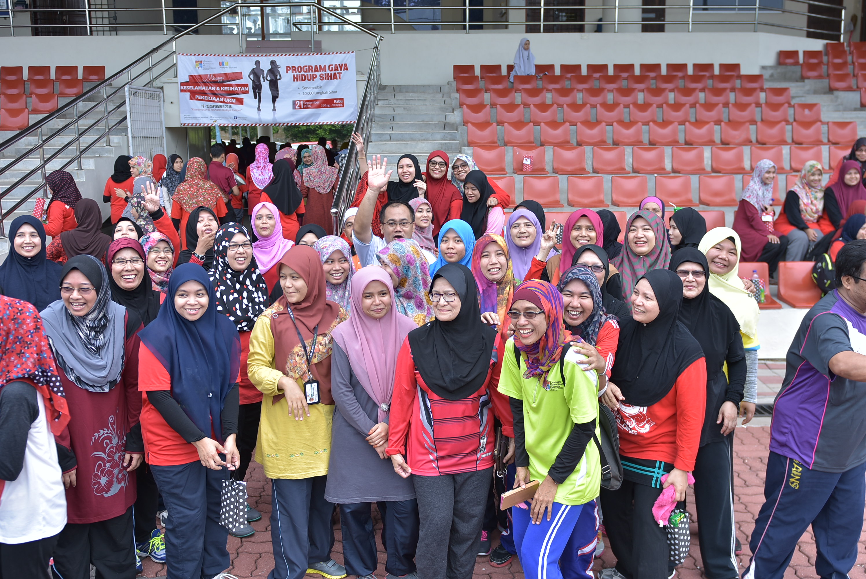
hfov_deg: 53.1
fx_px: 867
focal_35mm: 36
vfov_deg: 36.9
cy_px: 290
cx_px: 433
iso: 100
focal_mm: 24
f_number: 2.8
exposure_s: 1/200
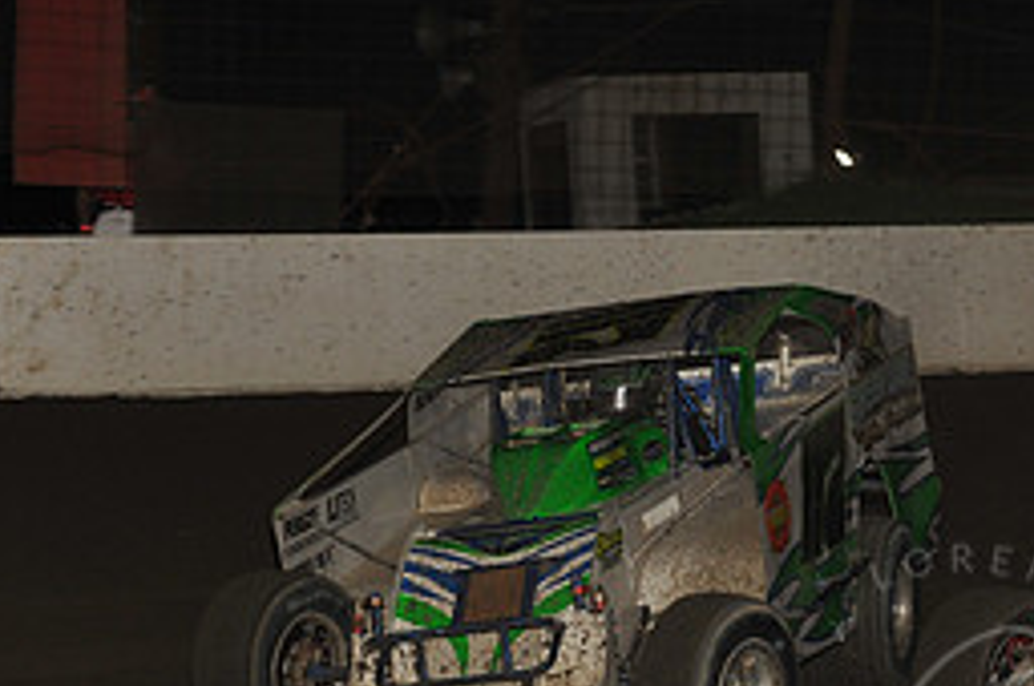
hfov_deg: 8.6
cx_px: 961
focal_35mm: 238
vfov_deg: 5.8
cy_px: 416
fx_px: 6827
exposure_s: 1/320
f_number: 7.1
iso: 640
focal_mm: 105
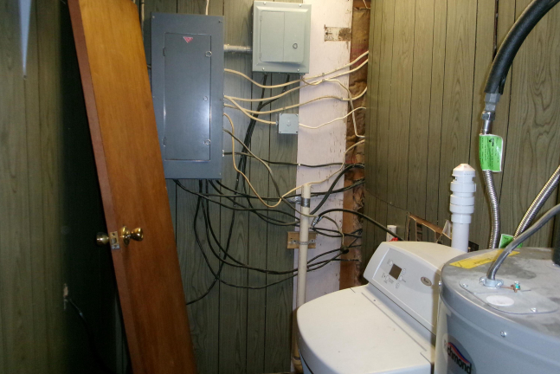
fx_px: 467
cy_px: 184
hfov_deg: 61.9
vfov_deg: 43.6
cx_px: 273
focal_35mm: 30
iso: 400
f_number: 3.9
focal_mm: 5.1
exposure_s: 1/34
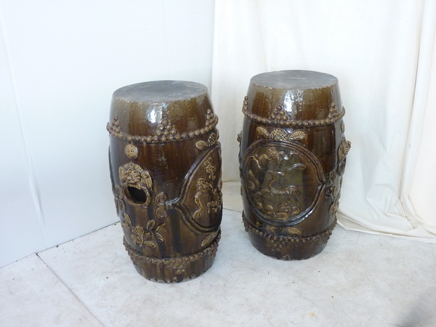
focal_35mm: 35
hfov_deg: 52.6
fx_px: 441
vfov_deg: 40.7
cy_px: 164
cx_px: 218
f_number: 3.5
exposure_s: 1/30
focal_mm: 5.7
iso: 400
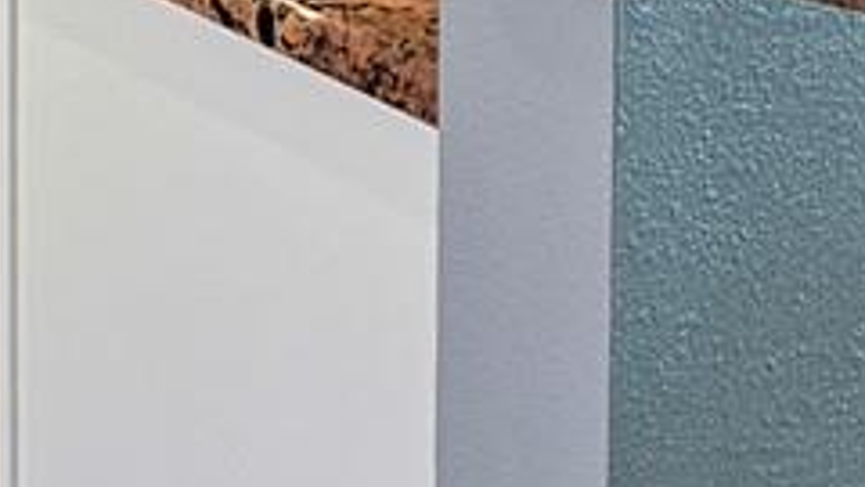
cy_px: -505
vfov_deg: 7.0
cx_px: 541
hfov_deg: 12.9
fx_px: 3830
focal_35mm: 167
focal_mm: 5.4
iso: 100
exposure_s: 1/120
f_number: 1.8
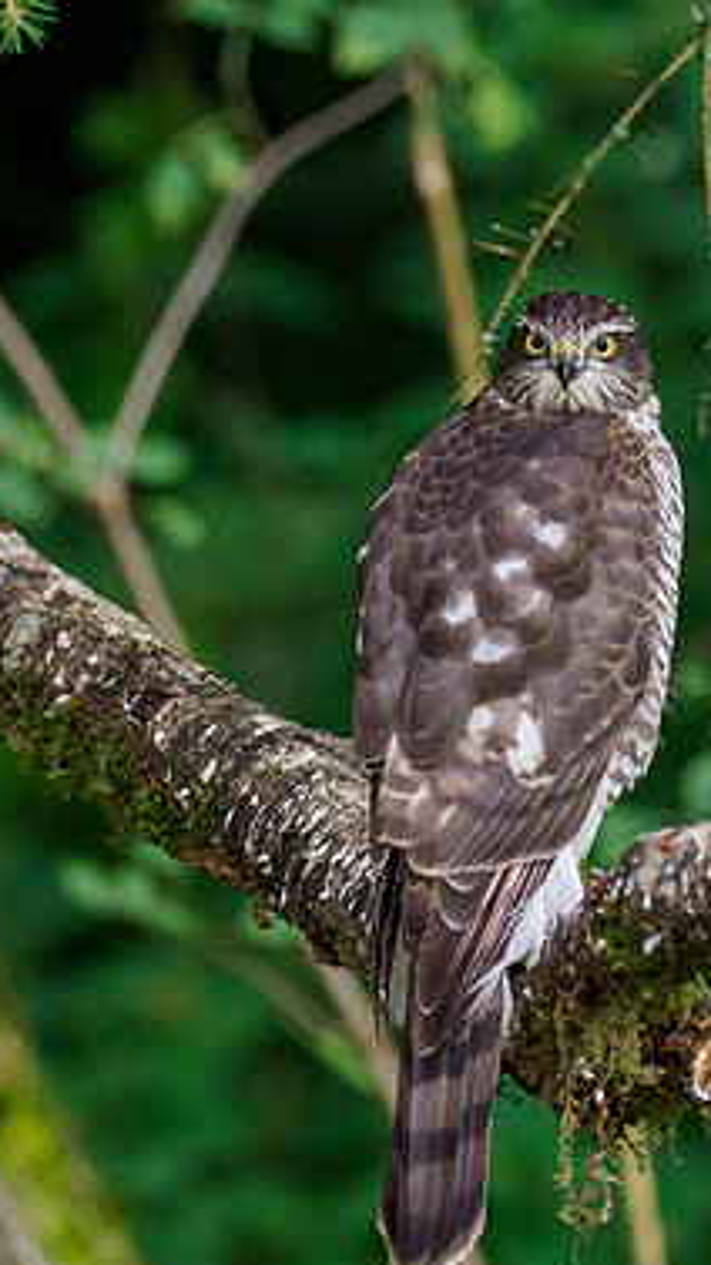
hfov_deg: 1.0
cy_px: 450
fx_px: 42240
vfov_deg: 1.7
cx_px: 578
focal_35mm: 1260
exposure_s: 1/400
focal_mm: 300
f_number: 4.5
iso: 2000
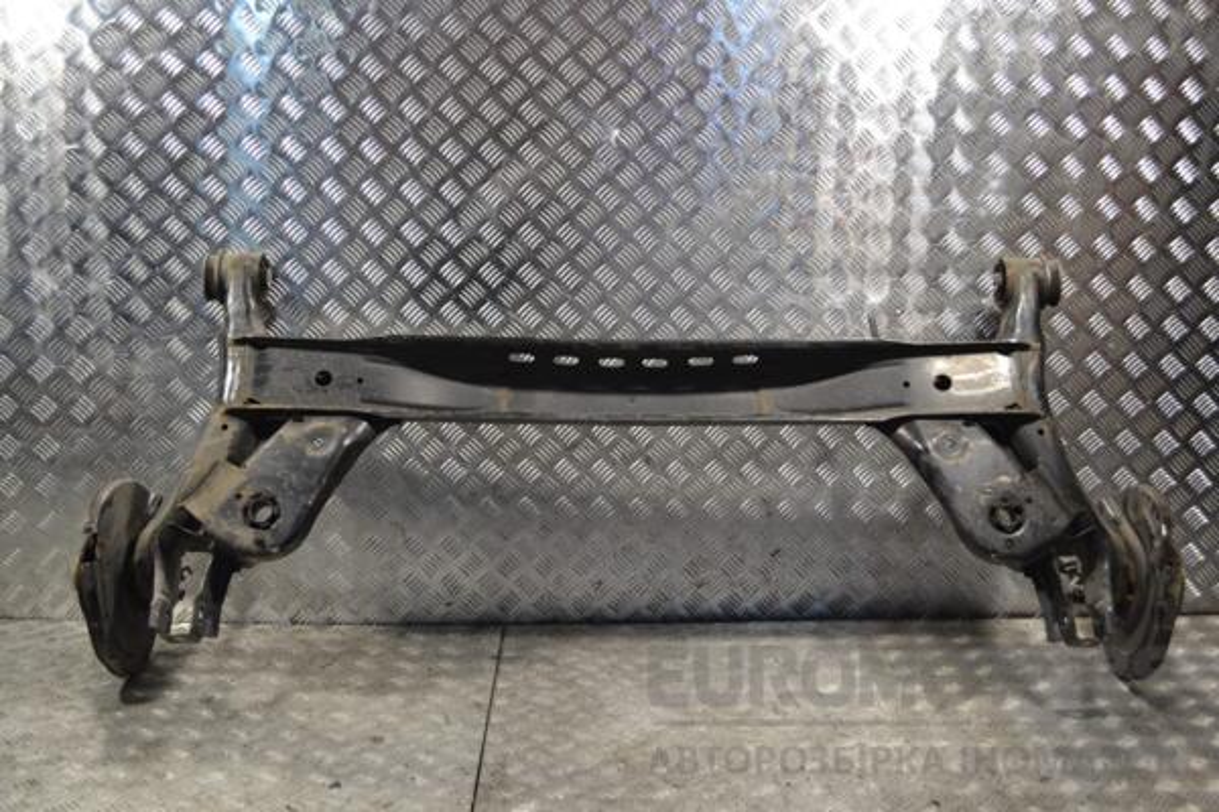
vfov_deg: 34.2
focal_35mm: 39
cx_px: 610
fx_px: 1320
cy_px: 406
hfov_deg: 49.6
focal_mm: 26
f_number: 5
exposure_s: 1/100
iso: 400
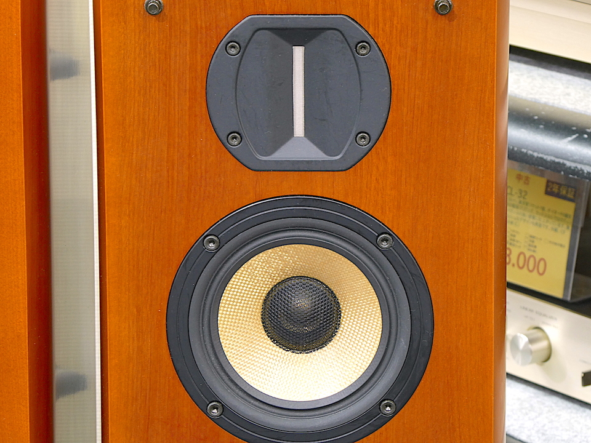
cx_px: 296
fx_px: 3159
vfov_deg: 8.0
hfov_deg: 10.7
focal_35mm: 185
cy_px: 222
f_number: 5.6
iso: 100
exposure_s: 1.3
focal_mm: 33.2
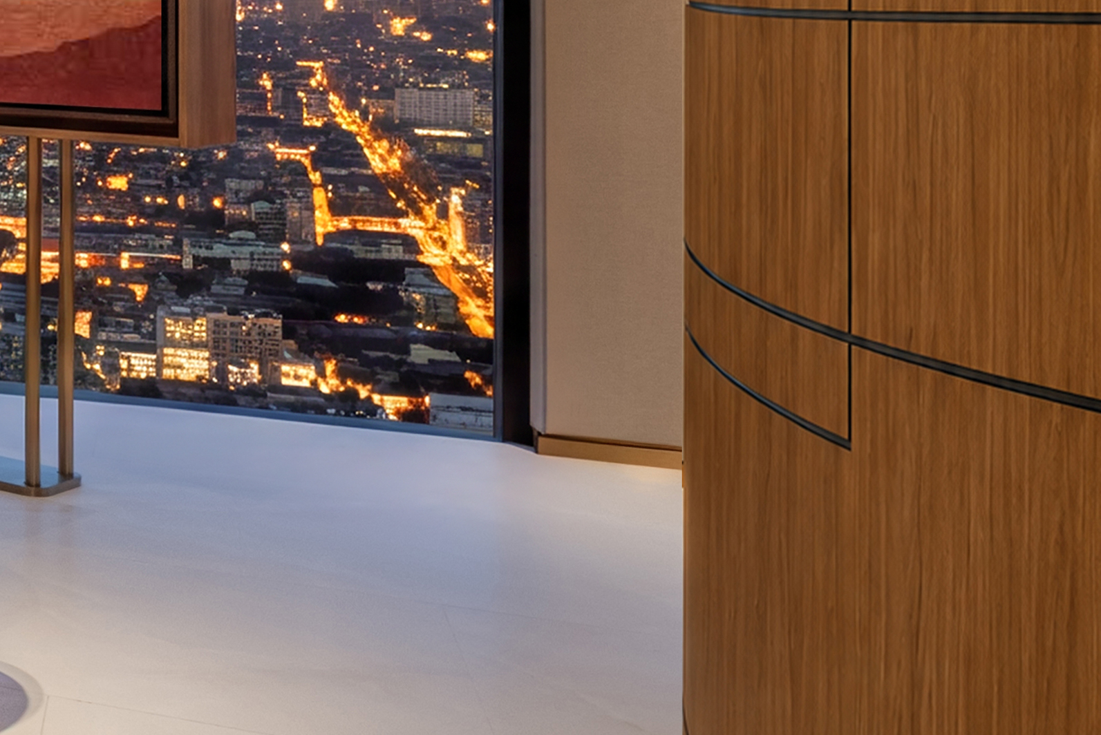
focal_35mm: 58
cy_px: -222
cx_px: -1062
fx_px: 1775
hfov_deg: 19.7
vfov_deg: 21.2
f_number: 8
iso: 125
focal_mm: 8
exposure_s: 1/1.43
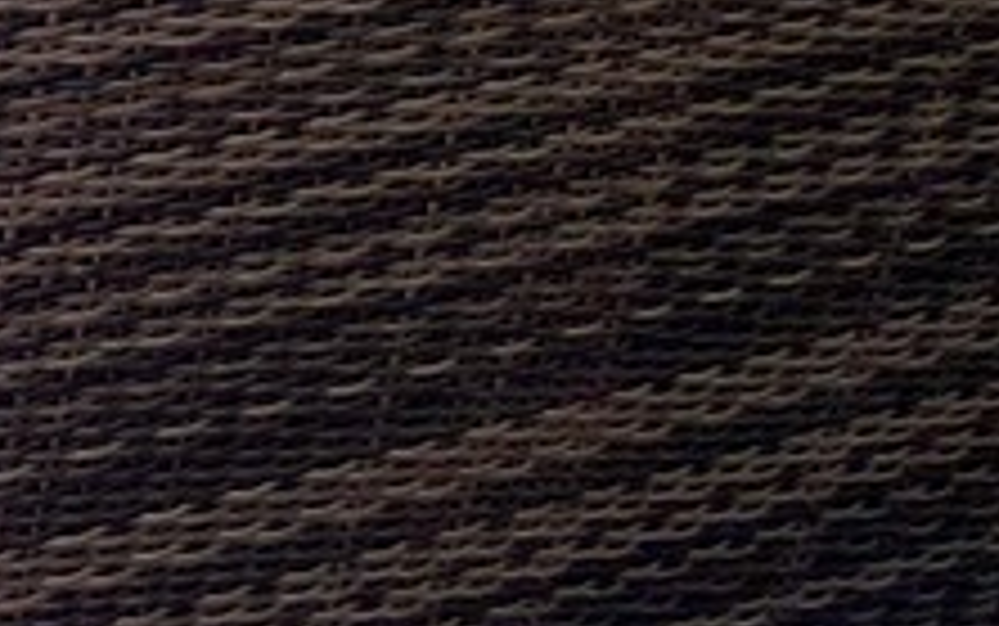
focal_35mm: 122
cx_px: -639
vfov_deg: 9.6
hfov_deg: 15.4
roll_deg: -2.0
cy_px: -824
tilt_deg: -12.0
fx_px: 3323
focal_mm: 5.1
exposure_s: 1/425
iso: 32
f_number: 1.6
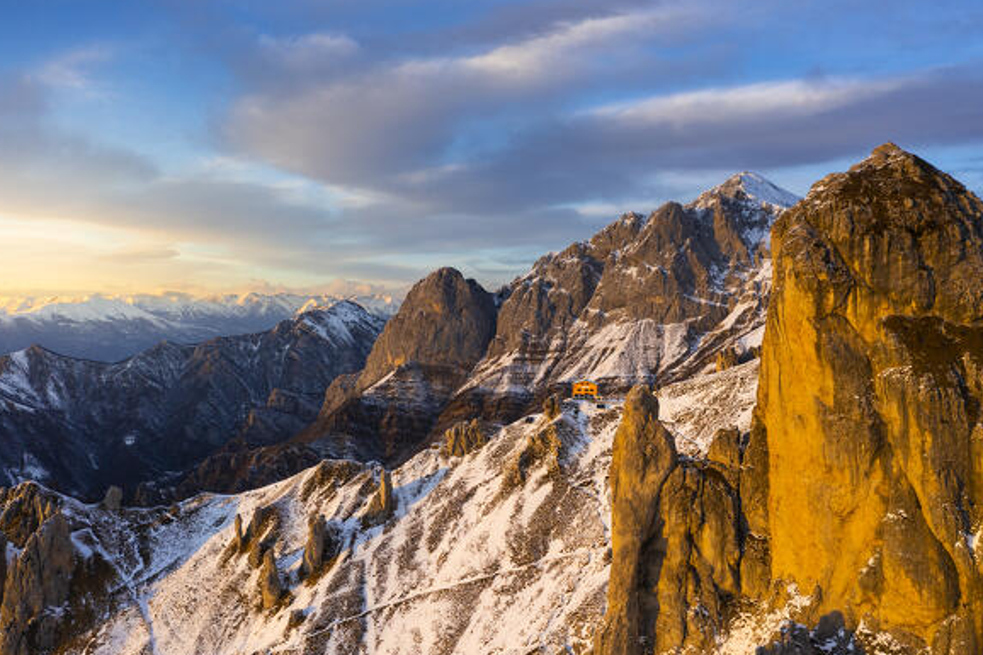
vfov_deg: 44.9
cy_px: 333
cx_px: 499
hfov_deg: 63.7
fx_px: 792
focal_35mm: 29
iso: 100
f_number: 5
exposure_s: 1/120
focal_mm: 10.26
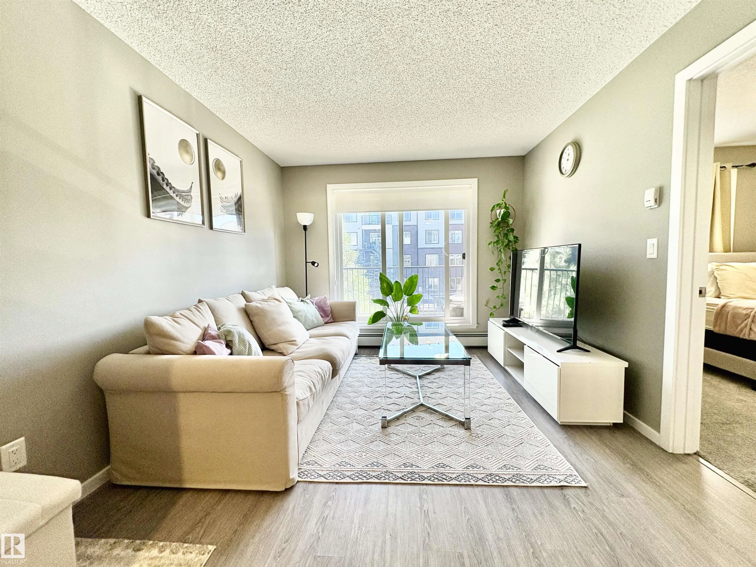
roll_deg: +1.6
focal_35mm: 14
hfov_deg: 102.1
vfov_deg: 85.7
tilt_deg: -3.1
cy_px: 284
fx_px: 306
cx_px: 378
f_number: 2.2
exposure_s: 1/127
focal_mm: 2.22
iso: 64
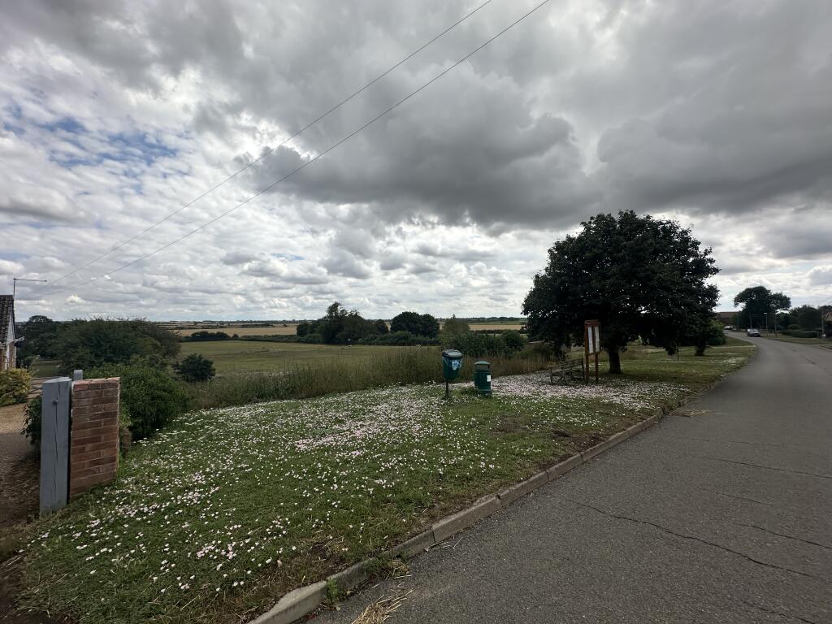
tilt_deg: +2.2
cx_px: 416
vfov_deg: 85.7
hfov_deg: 102.1
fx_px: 336
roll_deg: -0.5
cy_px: 312
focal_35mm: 14
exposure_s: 1/2747
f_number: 2.2
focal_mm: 2.22
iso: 50
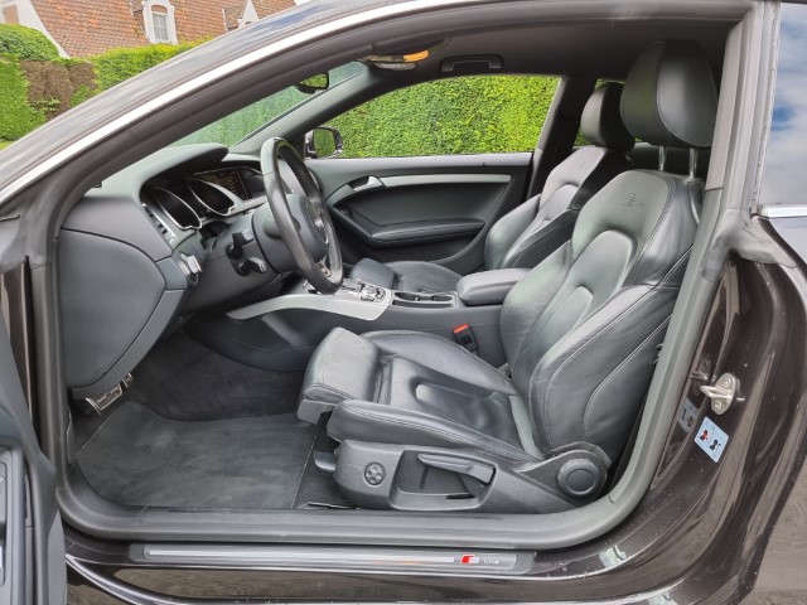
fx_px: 560
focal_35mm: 24
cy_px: 302
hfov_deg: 71.6
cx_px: 404
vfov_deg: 56.8
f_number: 1.8
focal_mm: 6.7
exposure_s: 1/100
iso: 50
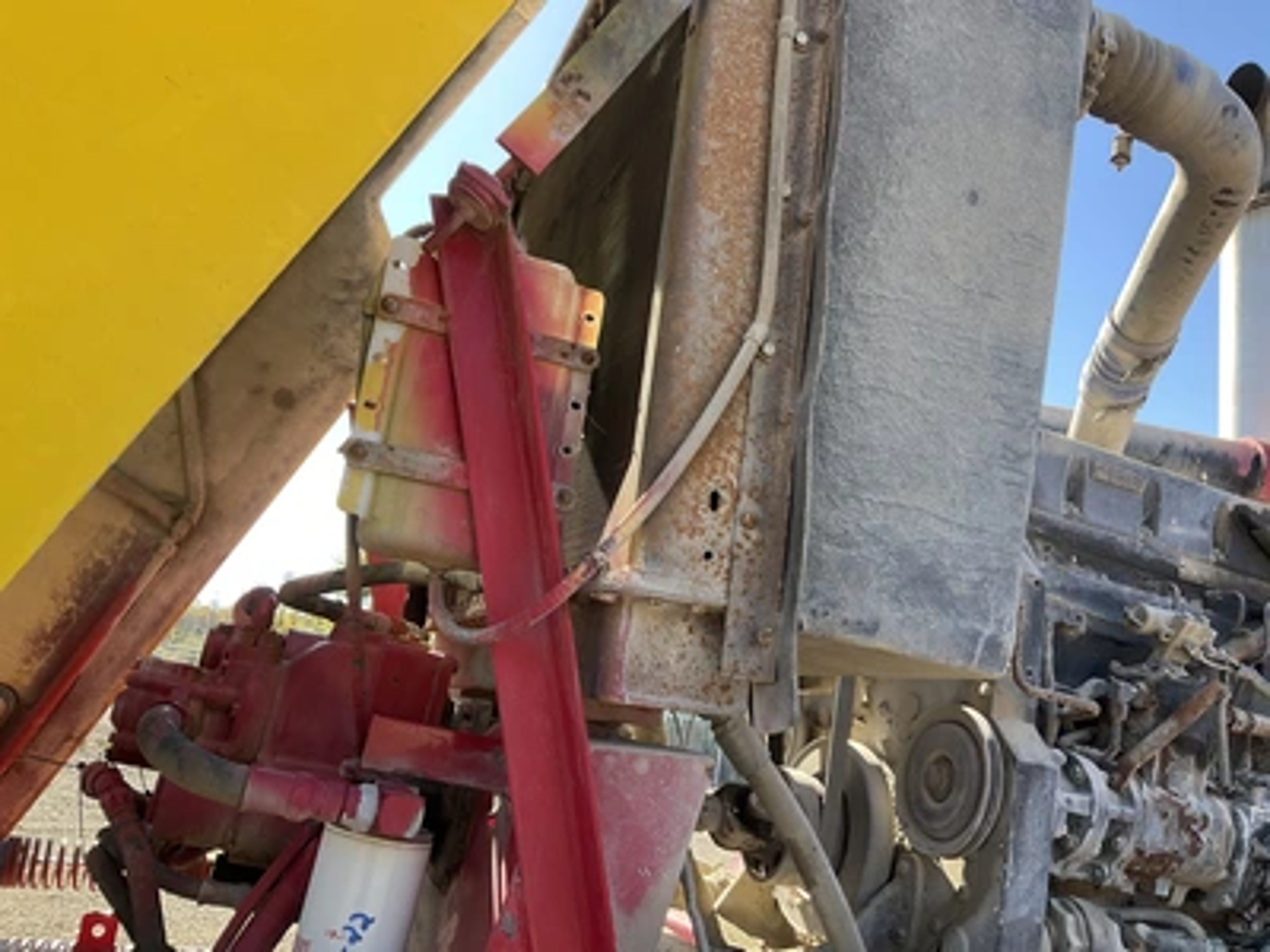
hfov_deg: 61.7
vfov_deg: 48.2
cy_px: 476
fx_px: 1064
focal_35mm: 29
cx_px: 635
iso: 25
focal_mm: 3
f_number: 1.8
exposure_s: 1/186
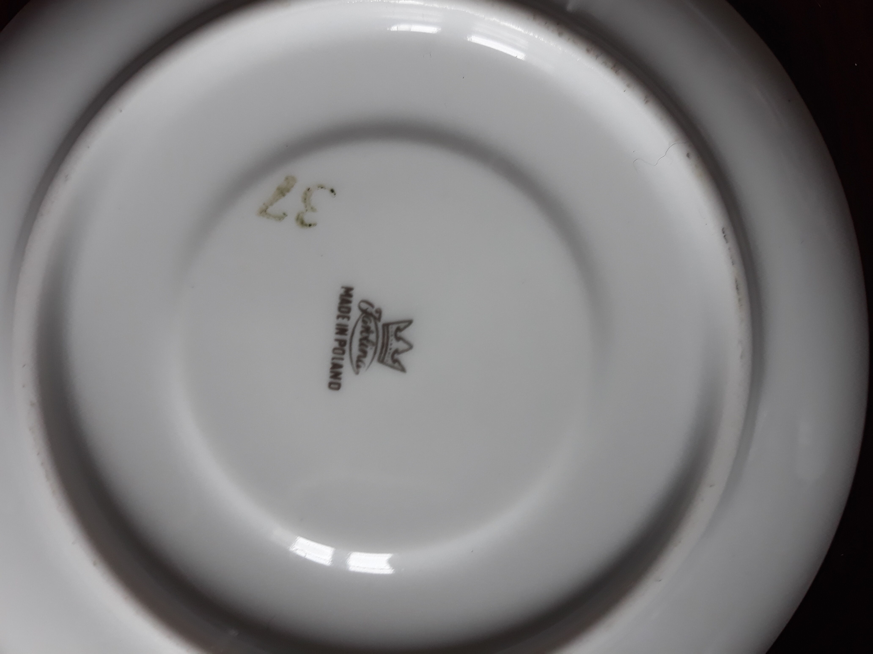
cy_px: 327
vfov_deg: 51.4
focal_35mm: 27
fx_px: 681
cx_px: 436
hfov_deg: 65.3
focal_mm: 3.71
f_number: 1.7
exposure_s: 1/40
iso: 64
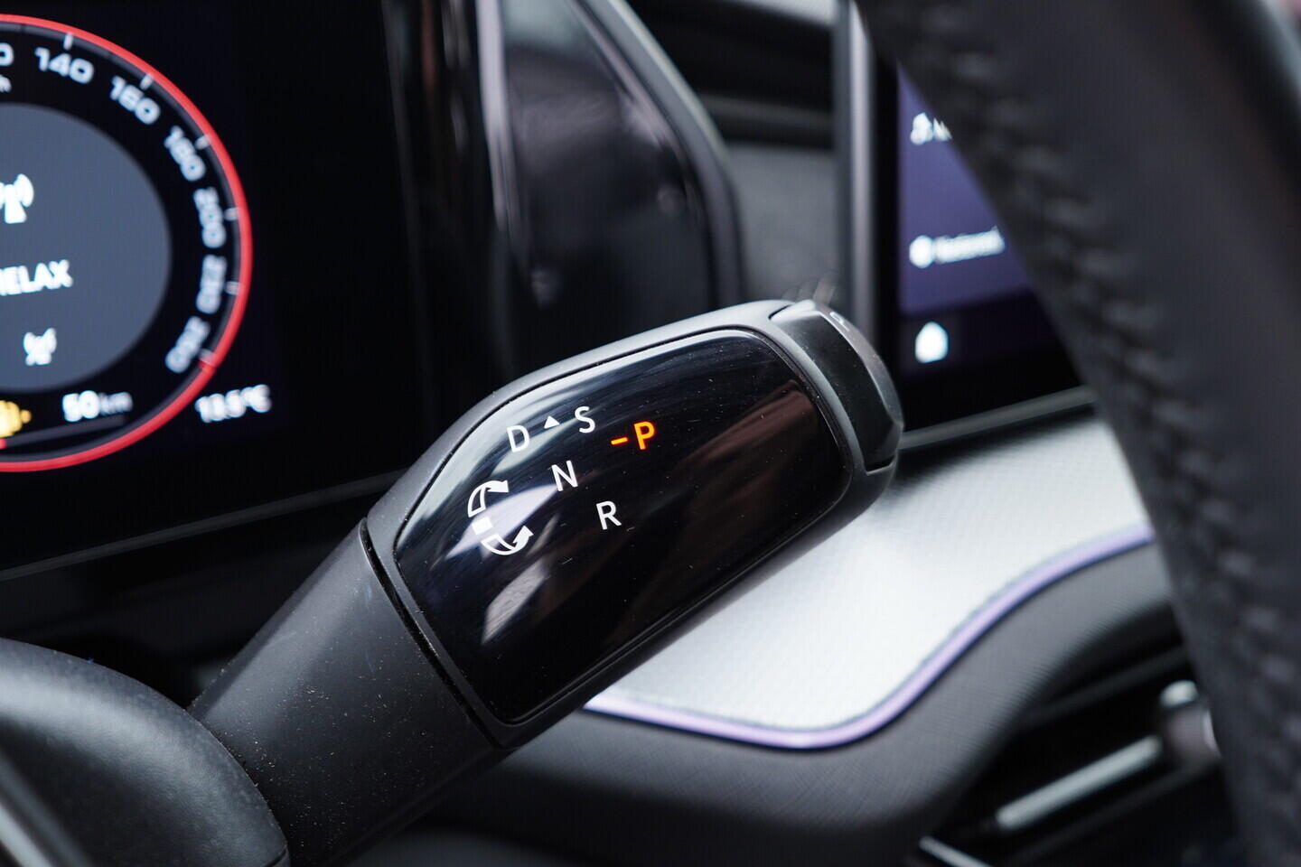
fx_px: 1301
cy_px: 434
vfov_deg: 36.9
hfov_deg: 53.1
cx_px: 650
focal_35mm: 36
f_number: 2.8
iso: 400
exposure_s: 1/40
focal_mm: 24
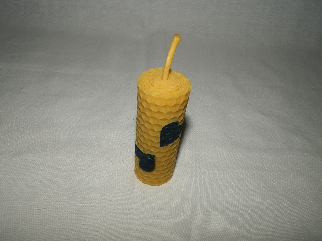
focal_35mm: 28
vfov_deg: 49.7
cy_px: 120
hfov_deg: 63.4
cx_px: 161
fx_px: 260
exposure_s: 1/30
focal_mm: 5
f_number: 7.3
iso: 100
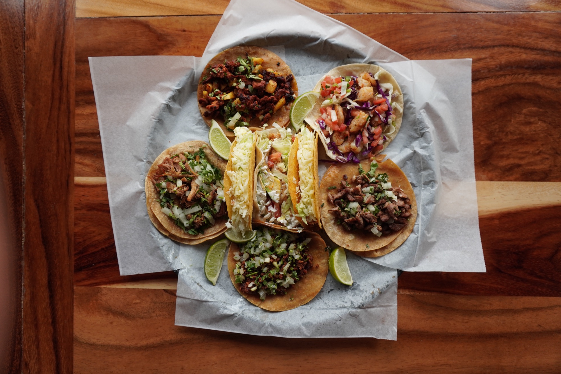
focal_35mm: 24
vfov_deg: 53.1
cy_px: 187
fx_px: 374
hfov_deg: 73.7
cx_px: 280
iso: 250
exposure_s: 1/160
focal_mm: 16
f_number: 4.5
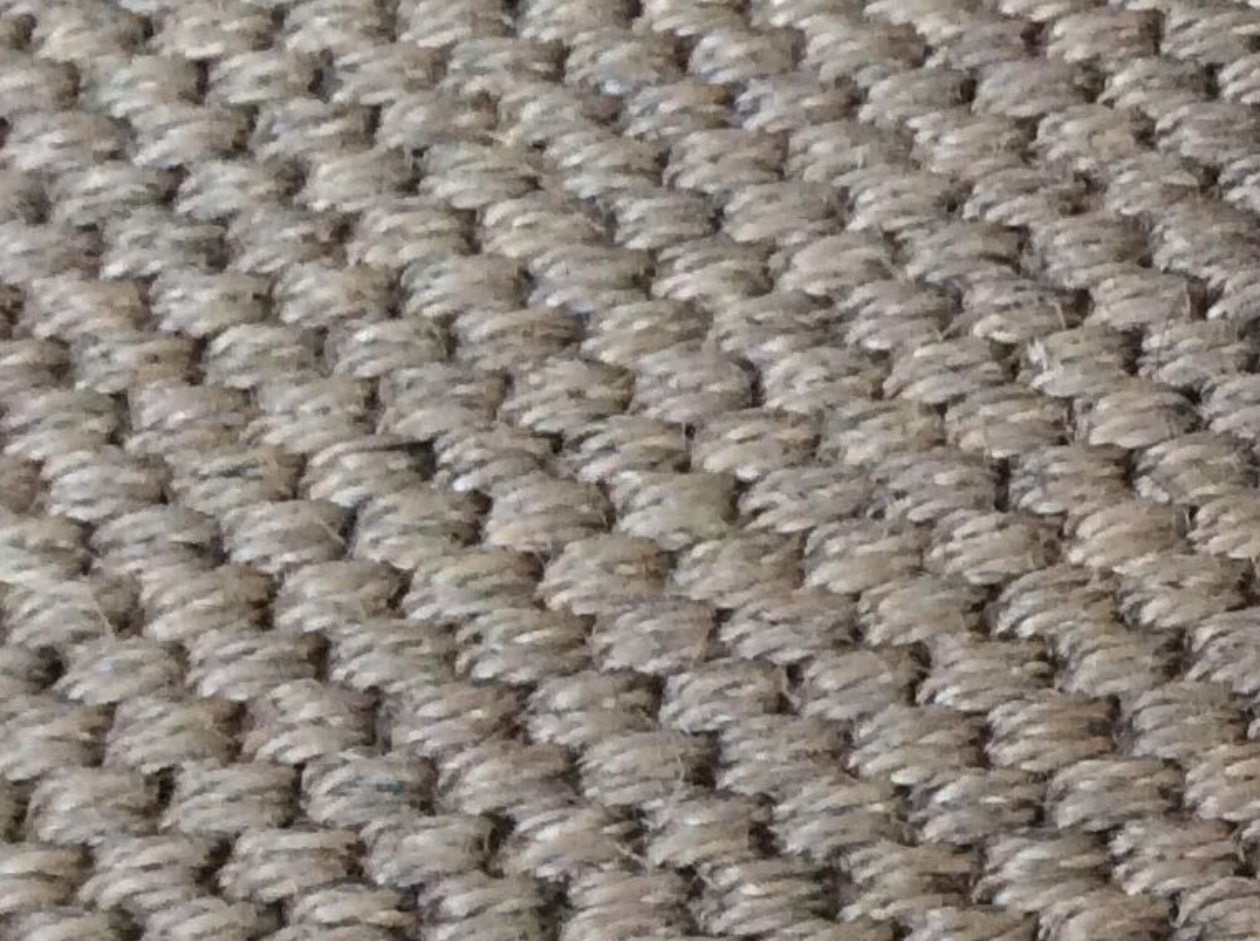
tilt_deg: -50.1
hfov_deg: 15.9
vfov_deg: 13.4
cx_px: 2133
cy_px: 12
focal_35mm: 109
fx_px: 3961
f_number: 2.4
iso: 125
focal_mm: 3.3
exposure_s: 1/25
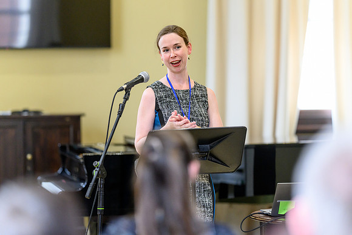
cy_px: 118
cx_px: 176
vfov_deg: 10.1
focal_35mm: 136
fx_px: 1327
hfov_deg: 15.1
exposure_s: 1/640
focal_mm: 135
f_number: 1.8
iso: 2800
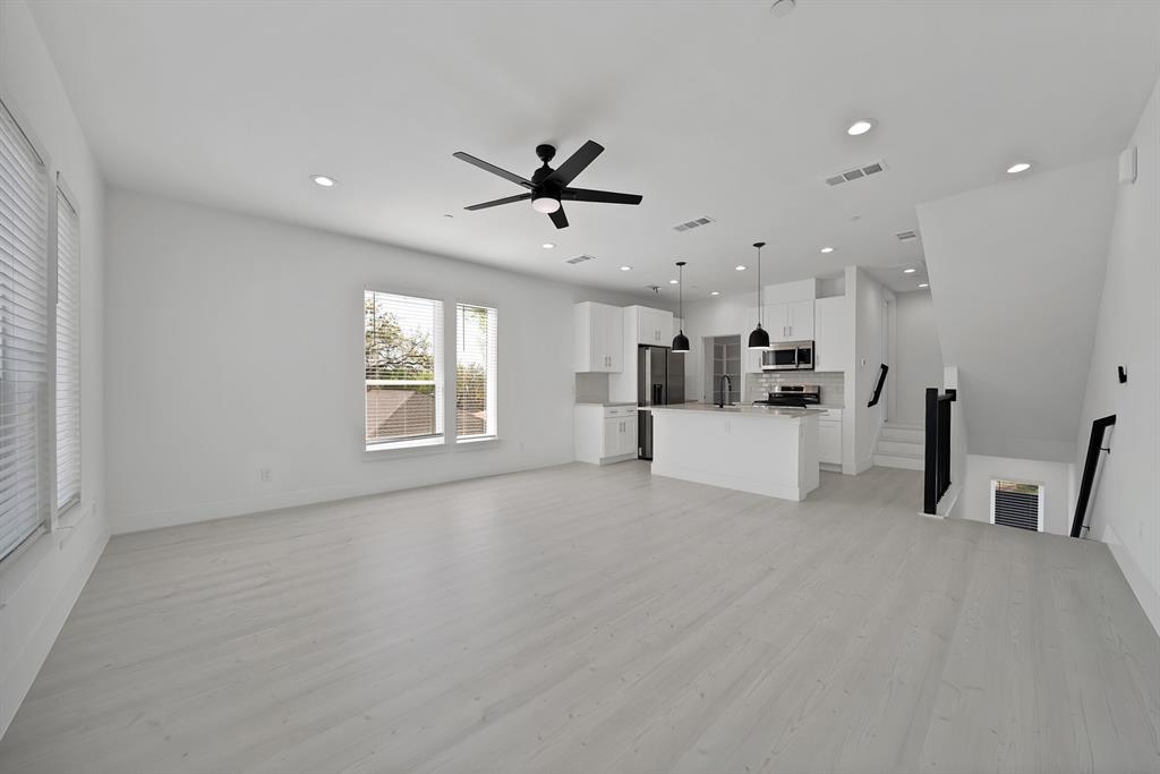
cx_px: 580
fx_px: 387
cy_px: 387
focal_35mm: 12
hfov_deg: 112.6
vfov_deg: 90.0
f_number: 9
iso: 640
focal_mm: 12
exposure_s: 1/40
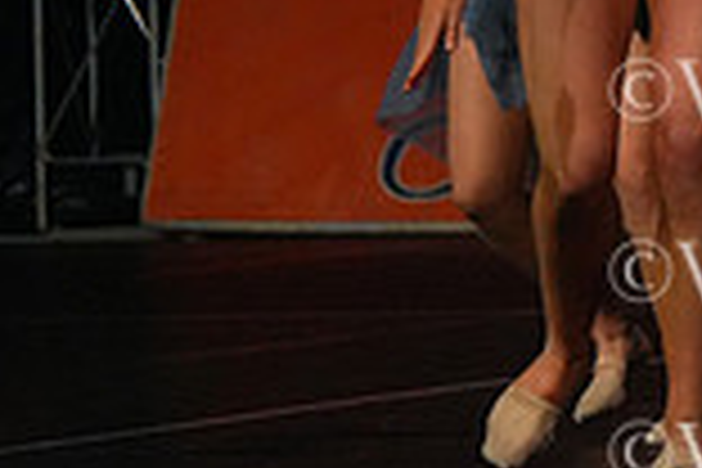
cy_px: -182
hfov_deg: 2.5
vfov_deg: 1.7
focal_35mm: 820
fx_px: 15989
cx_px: 1260
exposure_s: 1/1000
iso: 12800
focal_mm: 220
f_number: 5
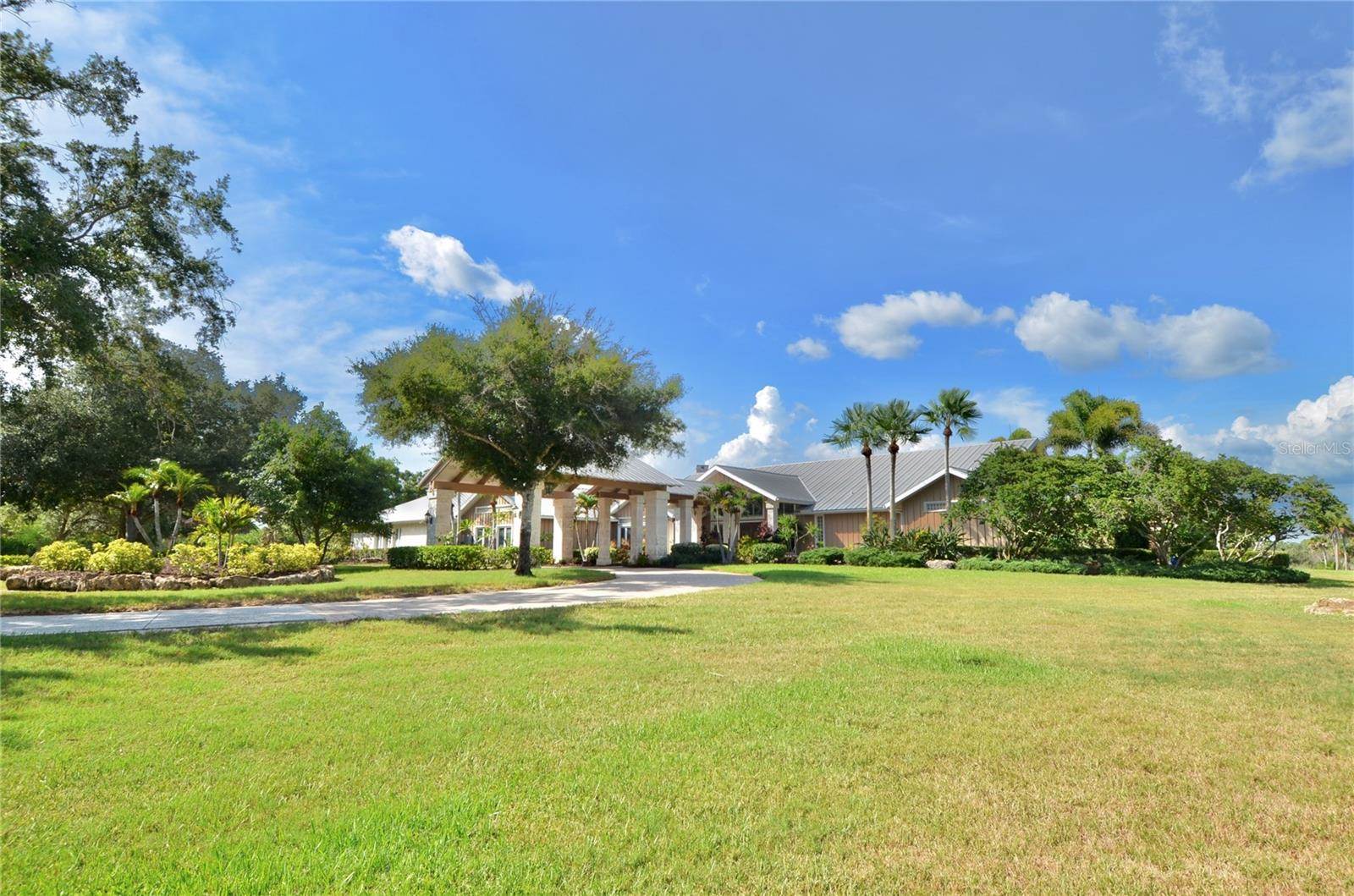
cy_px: 448
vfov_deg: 36.7
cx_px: 677
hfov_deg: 53.2
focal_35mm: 36
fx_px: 1351
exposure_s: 1/250
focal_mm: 24
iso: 100
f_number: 8
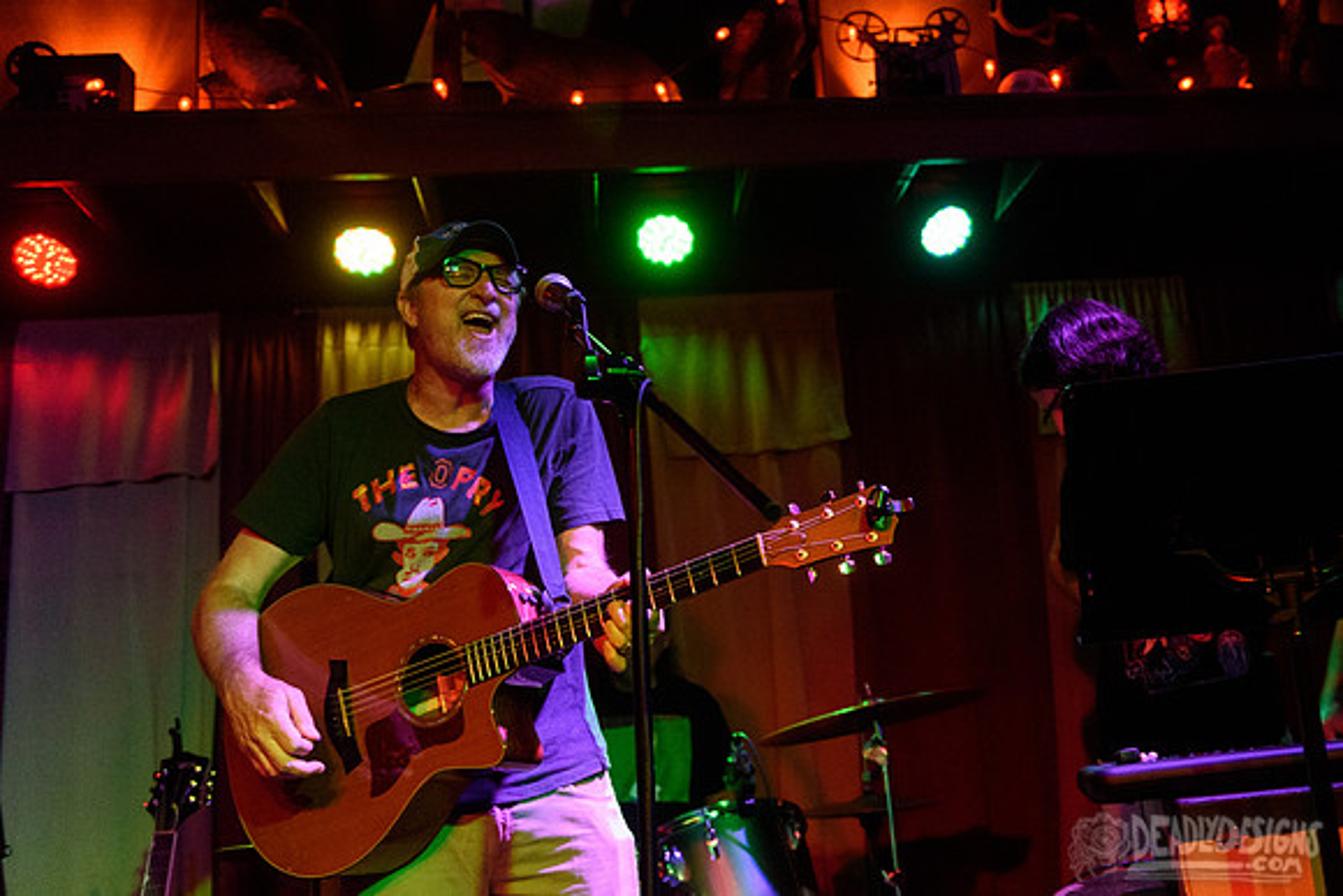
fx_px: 1438
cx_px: 809
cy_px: 380
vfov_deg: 34.5
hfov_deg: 49.7
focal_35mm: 39
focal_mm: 32
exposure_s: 1/80
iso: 3200
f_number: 3.2
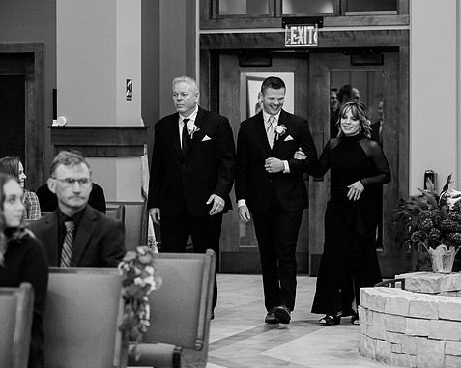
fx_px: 1745
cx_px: 237
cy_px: 183
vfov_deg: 12.0
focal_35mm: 128
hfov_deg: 15.0
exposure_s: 1/250
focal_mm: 98
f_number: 2.8
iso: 1600
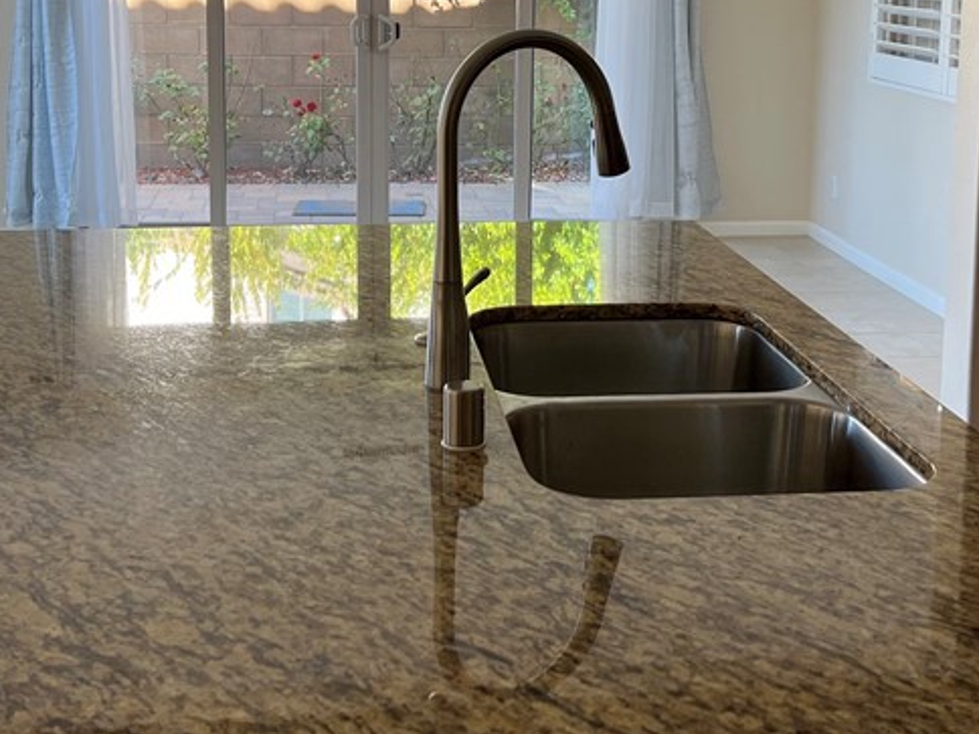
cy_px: 144
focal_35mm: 55
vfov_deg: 26.1
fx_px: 1555
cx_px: 534
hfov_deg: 34.9
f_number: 1.5
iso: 50
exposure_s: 1/137
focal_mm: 5.7
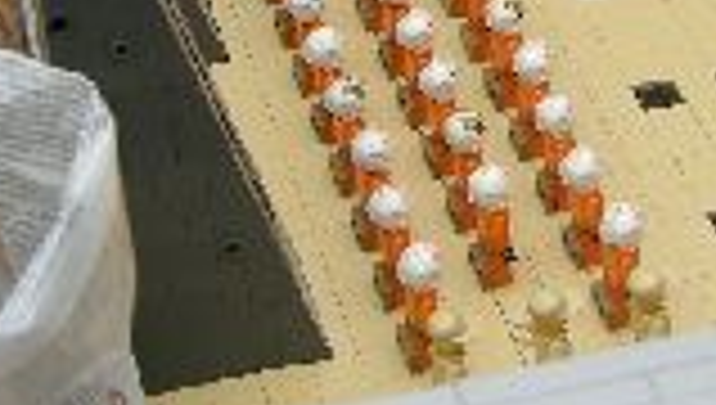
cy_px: -61
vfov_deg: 9.8
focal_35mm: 123
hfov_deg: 17.1
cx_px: 693
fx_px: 2339
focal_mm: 7.5
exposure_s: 1/60
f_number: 2.7
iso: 64
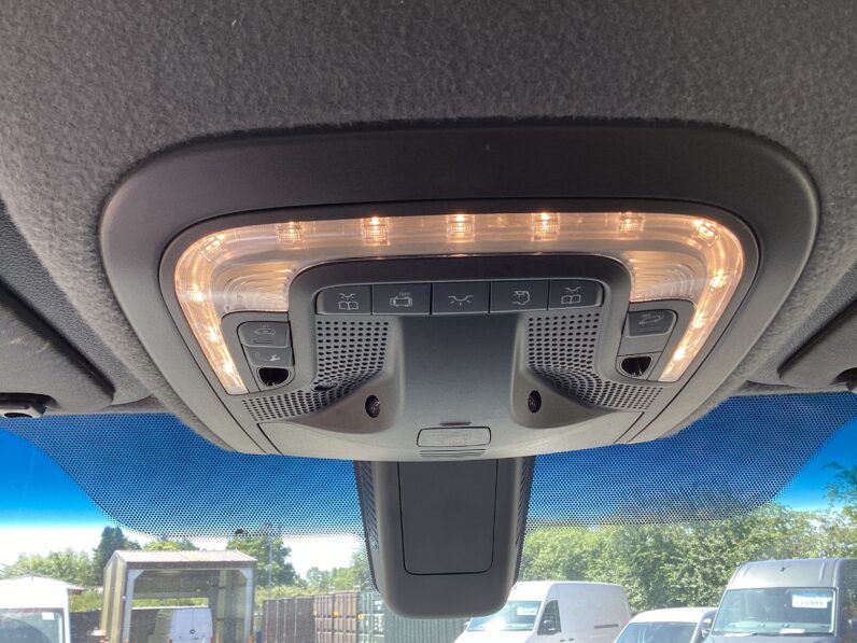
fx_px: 767
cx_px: 428
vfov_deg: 45.4
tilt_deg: +17.6
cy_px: 322
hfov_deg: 58.4
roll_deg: +1.8
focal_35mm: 31
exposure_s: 1/120
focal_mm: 3.3
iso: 40
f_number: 2.4
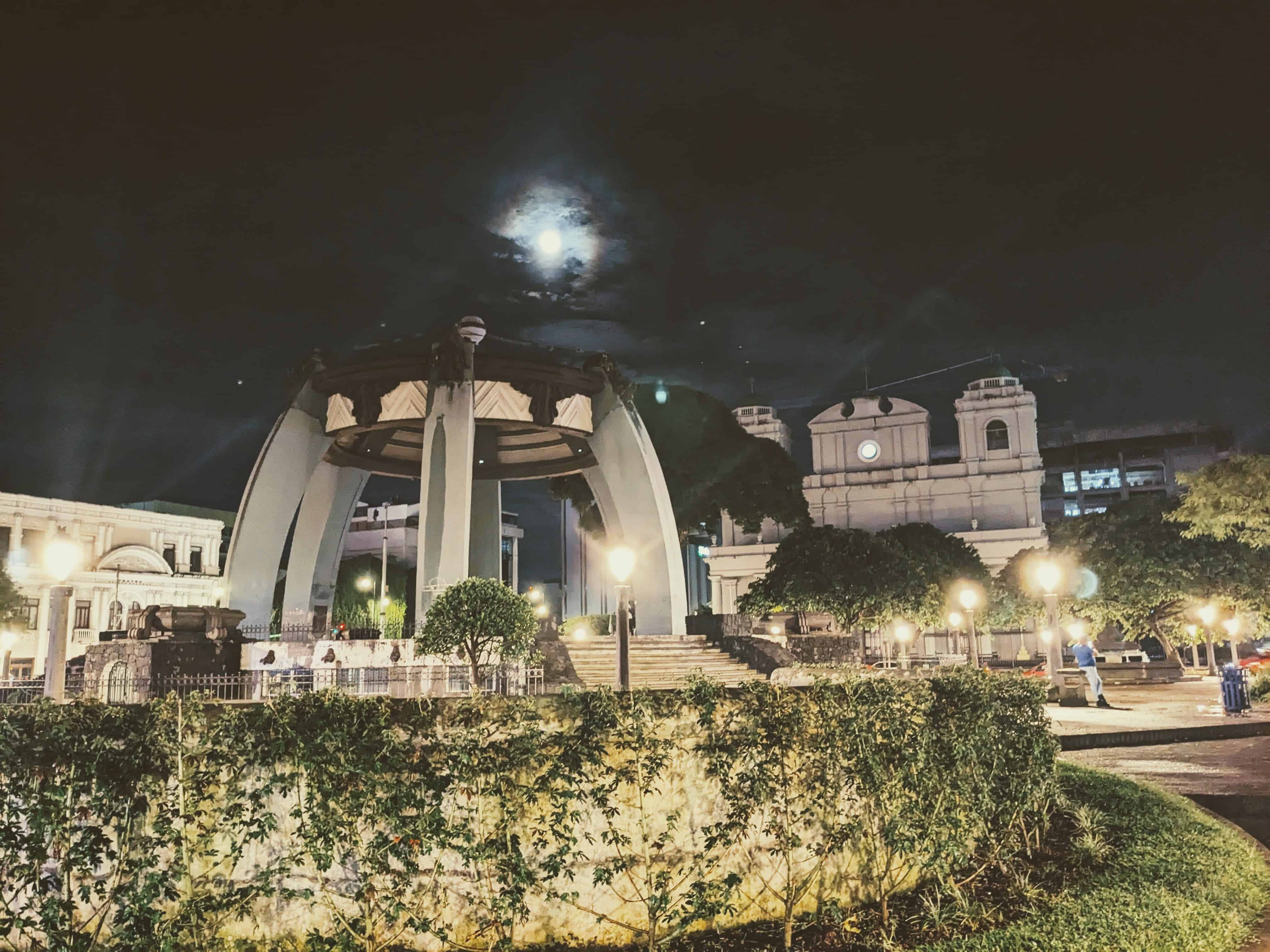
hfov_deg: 65.3
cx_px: 635
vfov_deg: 51.4
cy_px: 476
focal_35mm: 27
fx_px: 991
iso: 590
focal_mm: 4.38
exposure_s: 1/20
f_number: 1.73
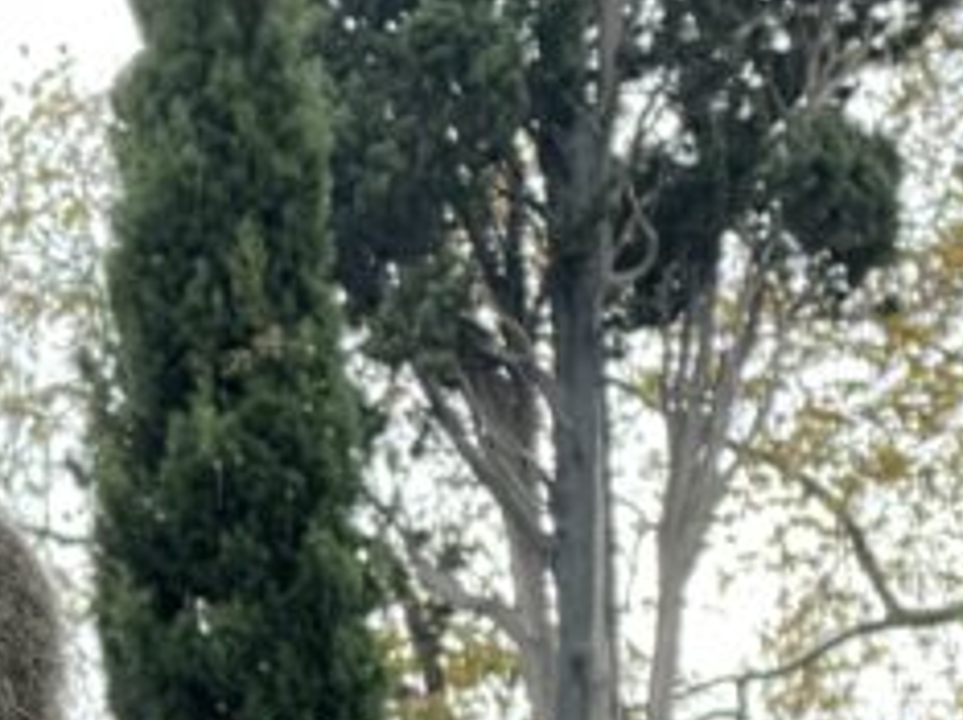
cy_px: 576
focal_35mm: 228
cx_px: -1021
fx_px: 6336
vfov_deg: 6.5
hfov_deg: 8.2
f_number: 2
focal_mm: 6
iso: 80
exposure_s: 1/99
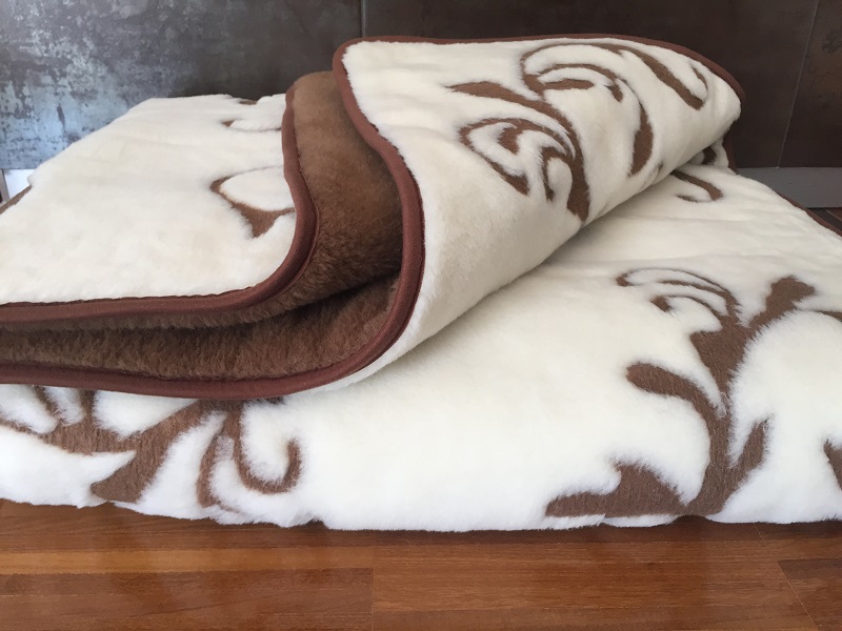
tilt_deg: -28.8
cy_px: 316
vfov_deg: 48.2
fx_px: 705
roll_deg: -2.7
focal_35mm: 29
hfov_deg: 61.7
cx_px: 421
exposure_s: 1/40
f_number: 2.2
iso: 40
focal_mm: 4.15
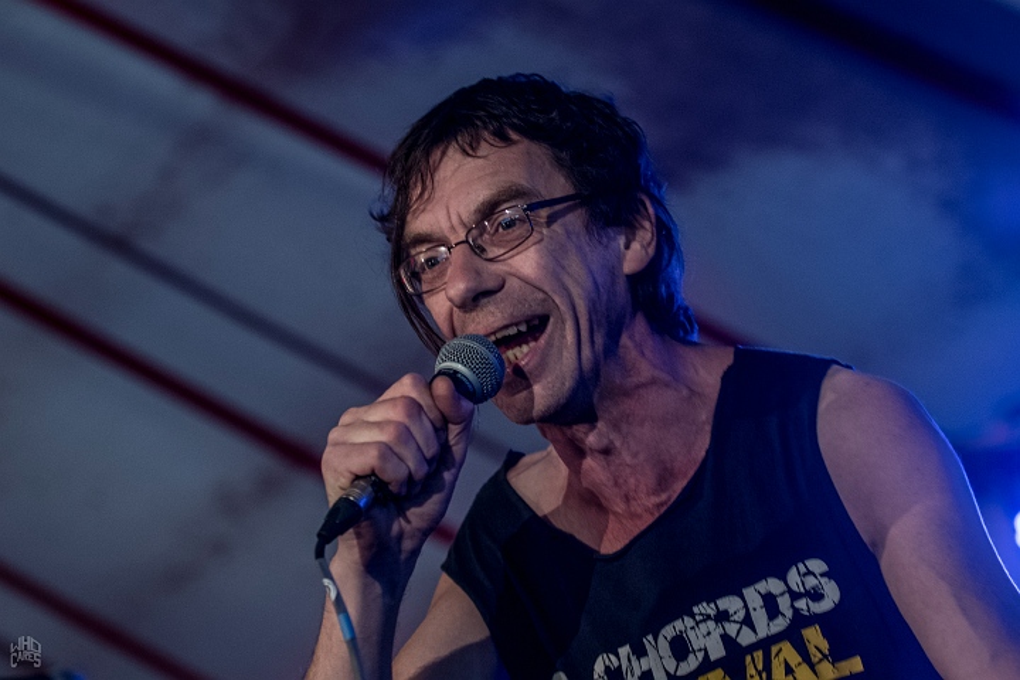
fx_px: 2975
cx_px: 510
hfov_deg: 19.5
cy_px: 340
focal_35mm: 105
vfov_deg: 13.0
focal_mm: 70
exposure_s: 1/100
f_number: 2.8
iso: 1600
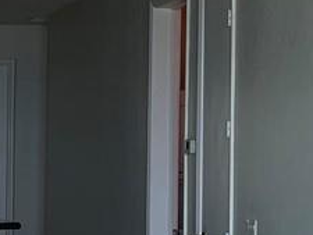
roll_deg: -1.1
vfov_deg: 8.0
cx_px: -125
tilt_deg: +0.4
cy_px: 153
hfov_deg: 10.4
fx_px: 1674
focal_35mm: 185
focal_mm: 5.1
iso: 50
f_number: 1.6
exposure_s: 1/121
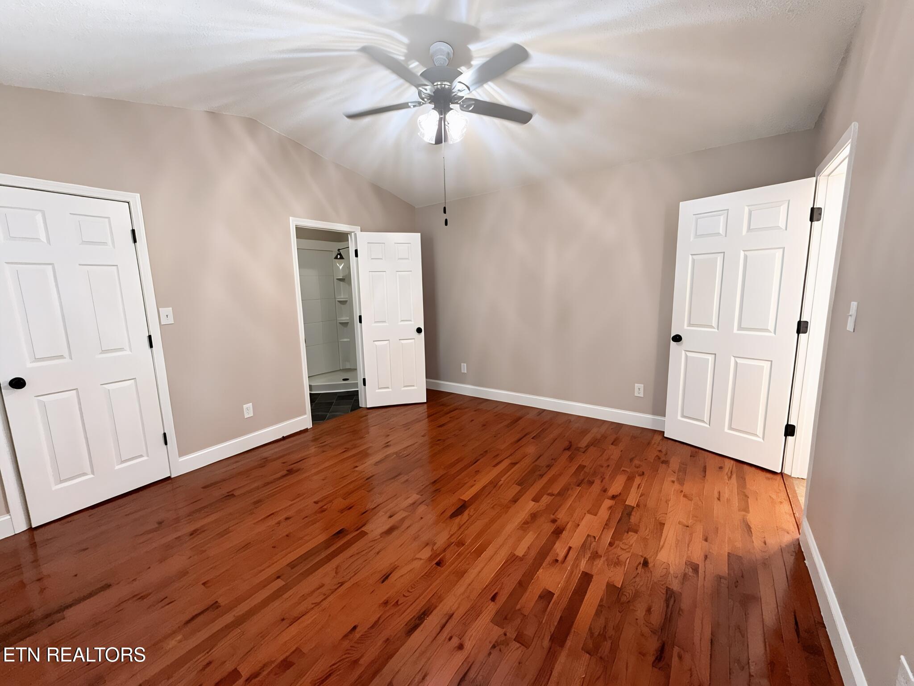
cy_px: 343
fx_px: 370
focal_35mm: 14
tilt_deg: -8.8
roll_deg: +0.9
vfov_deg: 85.7
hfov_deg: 102.1
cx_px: 457
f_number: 2.2
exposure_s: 1/60
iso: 160
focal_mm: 2.22
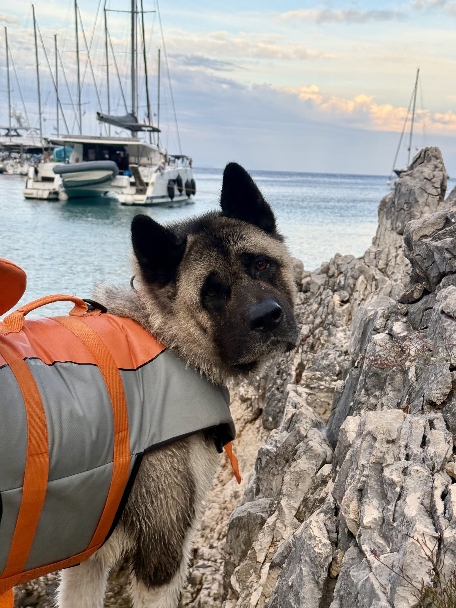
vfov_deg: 39.7
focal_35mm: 48
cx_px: 228
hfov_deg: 30.3
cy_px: 304
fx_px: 843
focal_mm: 6.76
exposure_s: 1/566
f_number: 1.78
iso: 64
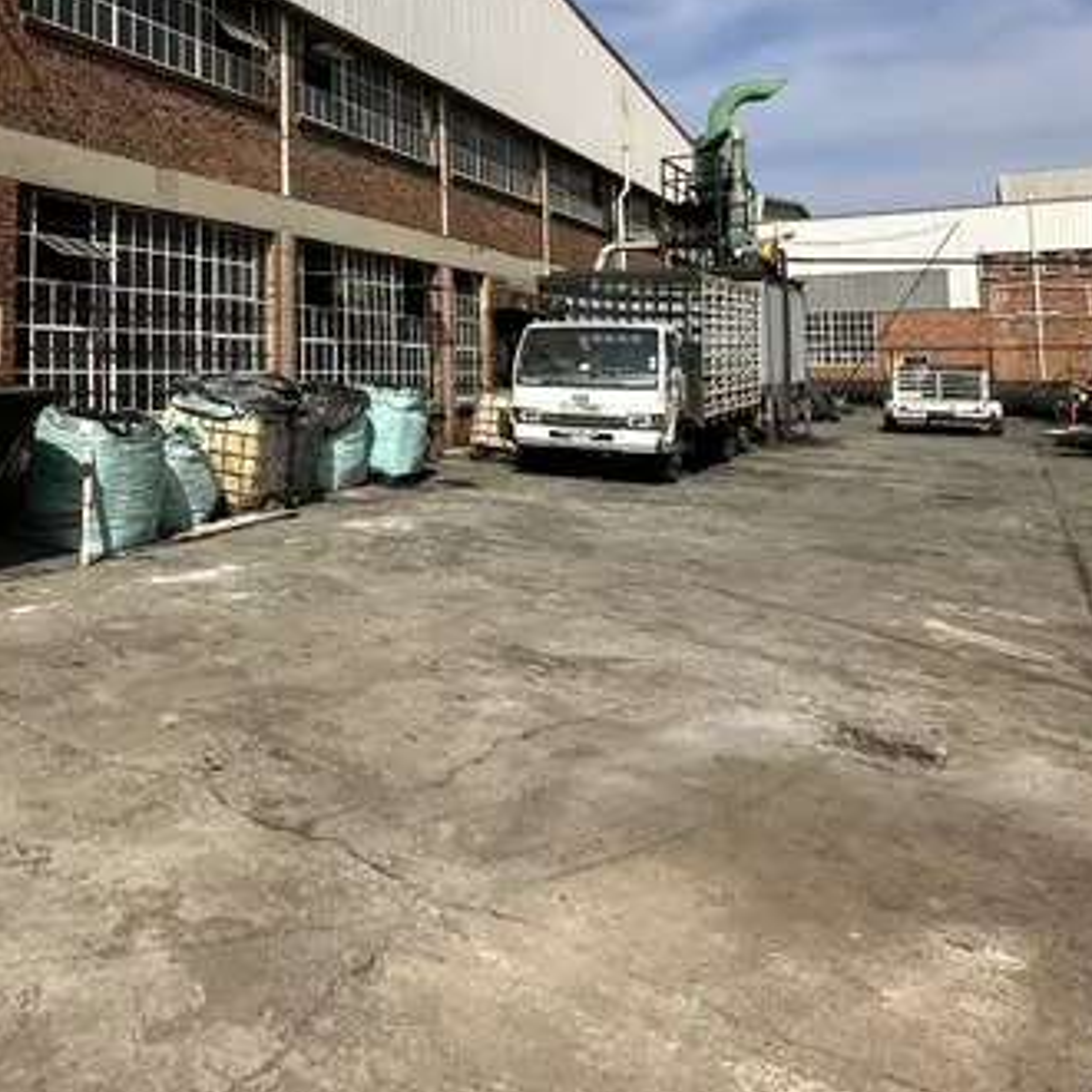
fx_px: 1071
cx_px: 126
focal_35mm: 30
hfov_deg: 48.8
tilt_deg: +4.7
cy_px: 285
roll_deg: -1.3
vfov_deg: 51.9
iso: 50
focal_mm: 2.22
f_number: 2.2
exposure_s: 1/2451
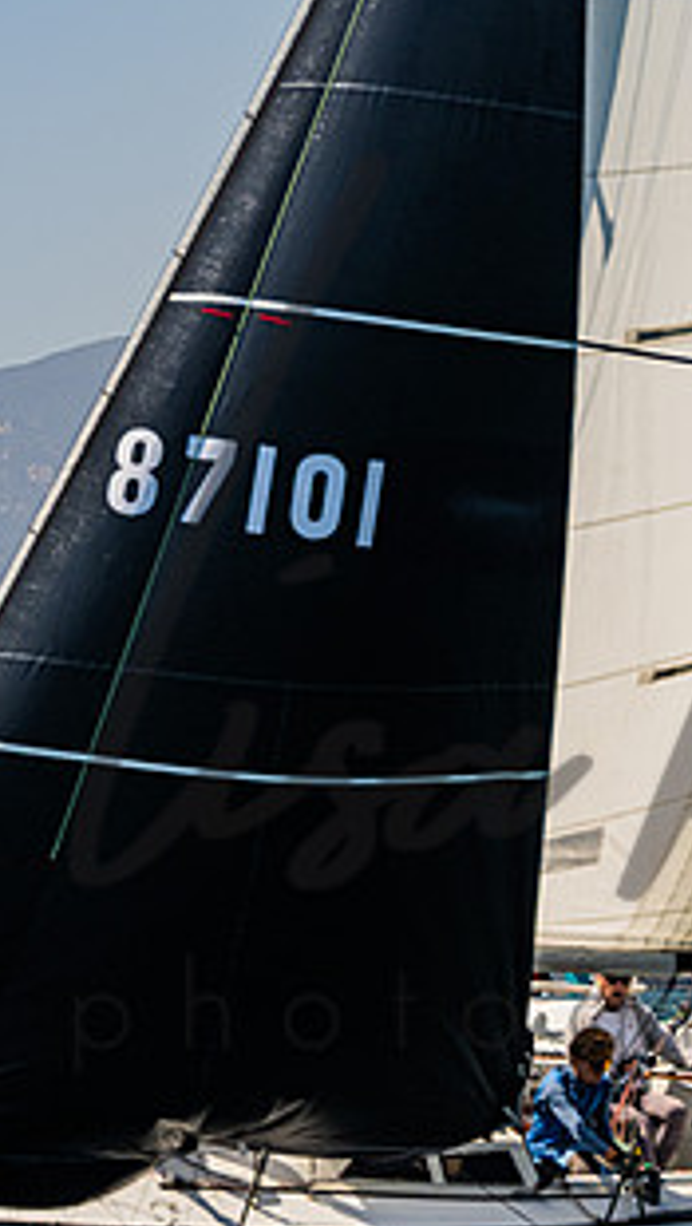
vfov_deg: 9.8
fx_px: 7125
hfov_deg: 5.5
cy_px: 716
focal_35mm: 219
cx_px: 995
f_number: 8
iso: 500
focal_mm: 105
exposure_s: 1/2000
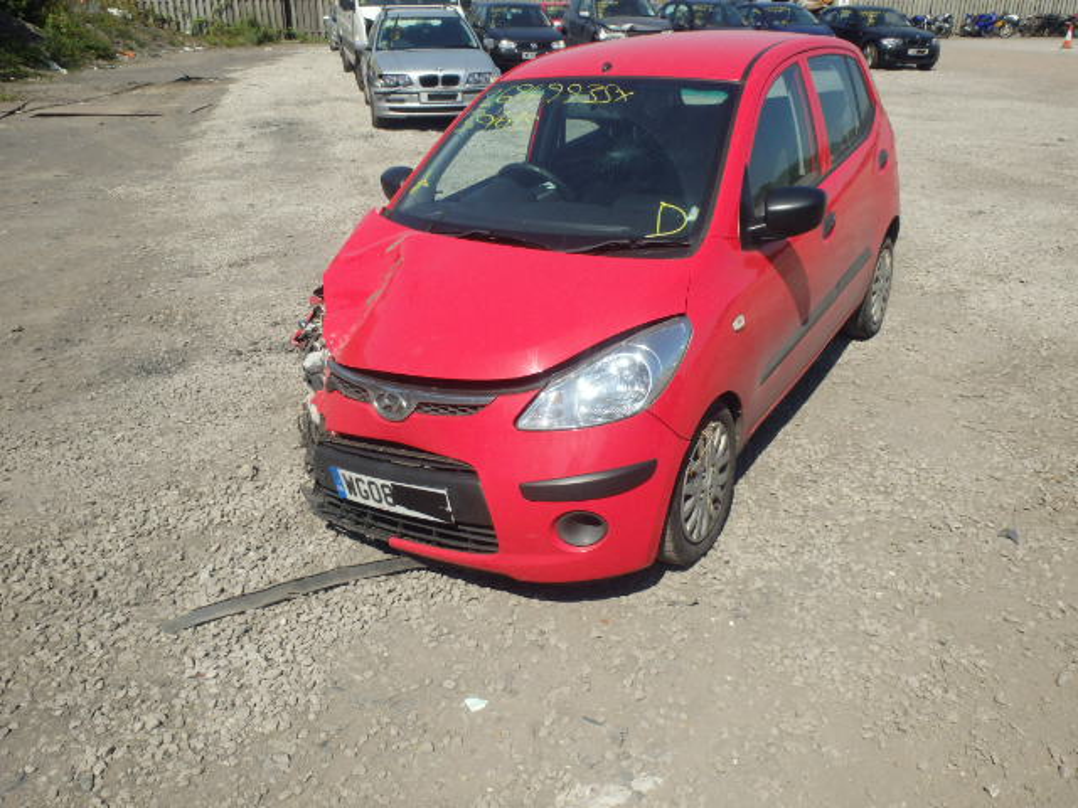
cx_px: 539
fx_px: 872
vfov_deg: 49.7
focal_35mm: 28
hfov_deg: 63.4
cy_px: 404
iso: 200
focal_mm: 5
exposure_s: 1/250
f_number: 11
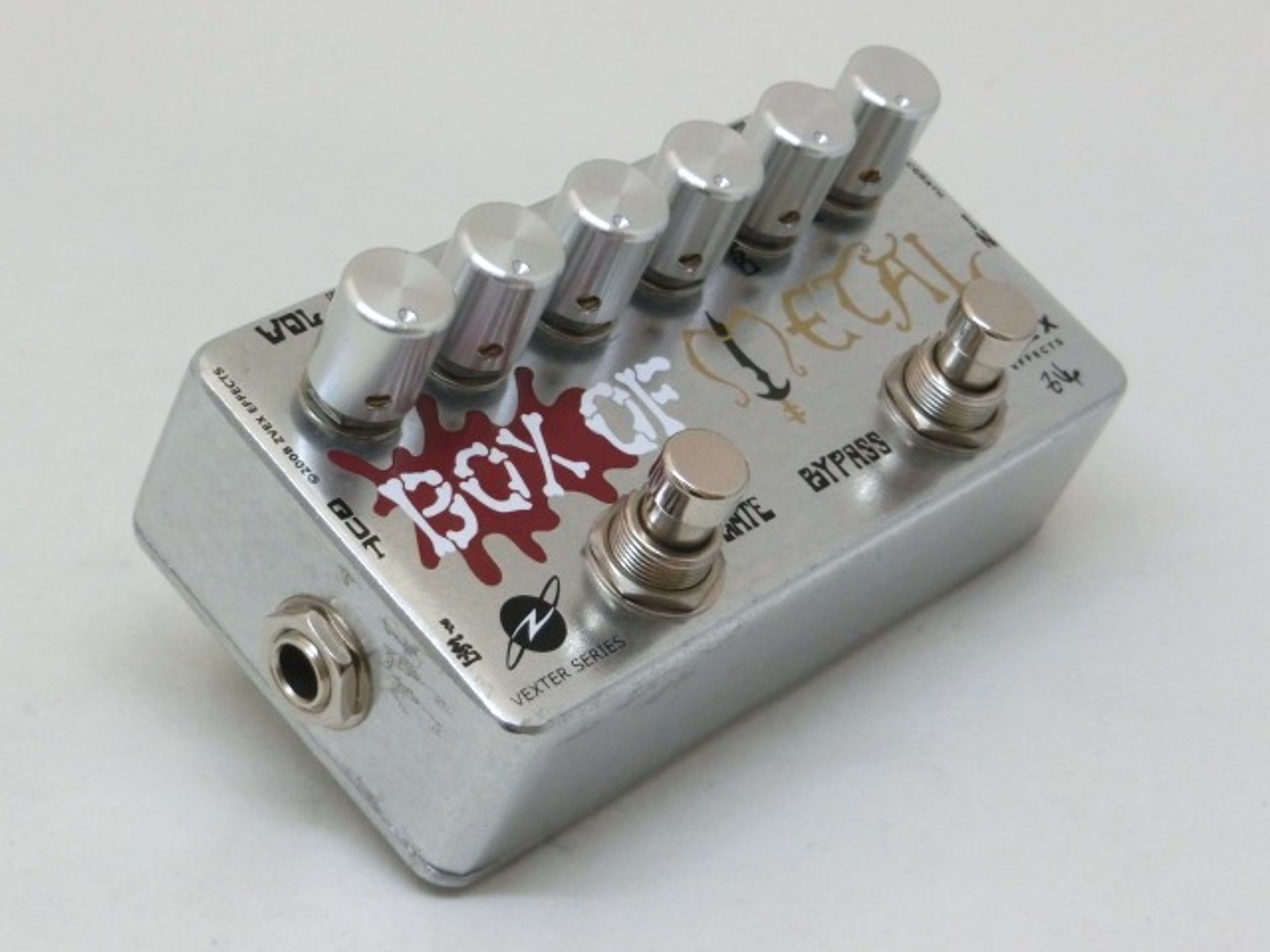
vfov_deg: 18.4
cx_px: 635
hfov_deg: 24.4
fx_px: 2935
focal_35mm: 80
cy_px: 476
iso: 800
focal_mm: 14.3
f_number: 5.4
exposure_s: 1/60
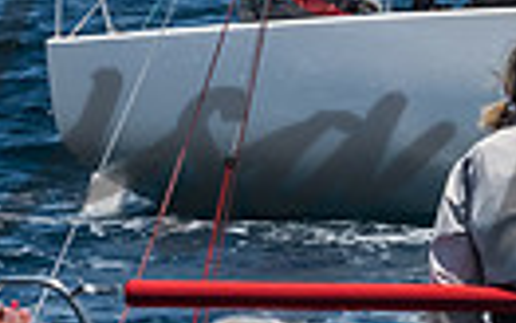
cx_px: 815
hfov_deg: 3.3
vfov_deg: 2.1
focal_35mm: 640
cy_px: 83
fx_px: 9004
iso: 640
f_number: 14
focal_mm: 95
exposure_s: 1/1600
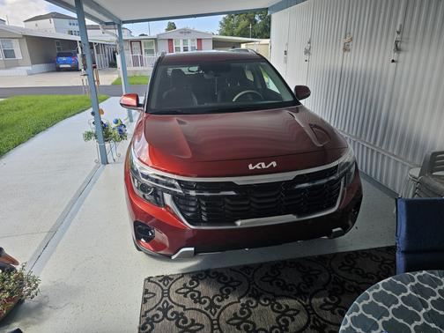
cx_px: 222
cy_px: 166
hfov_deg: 73.9
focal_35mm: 23
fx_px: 295
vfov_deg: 58.9
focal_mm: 6.3
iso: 16
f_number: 1.7
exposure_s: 1/180
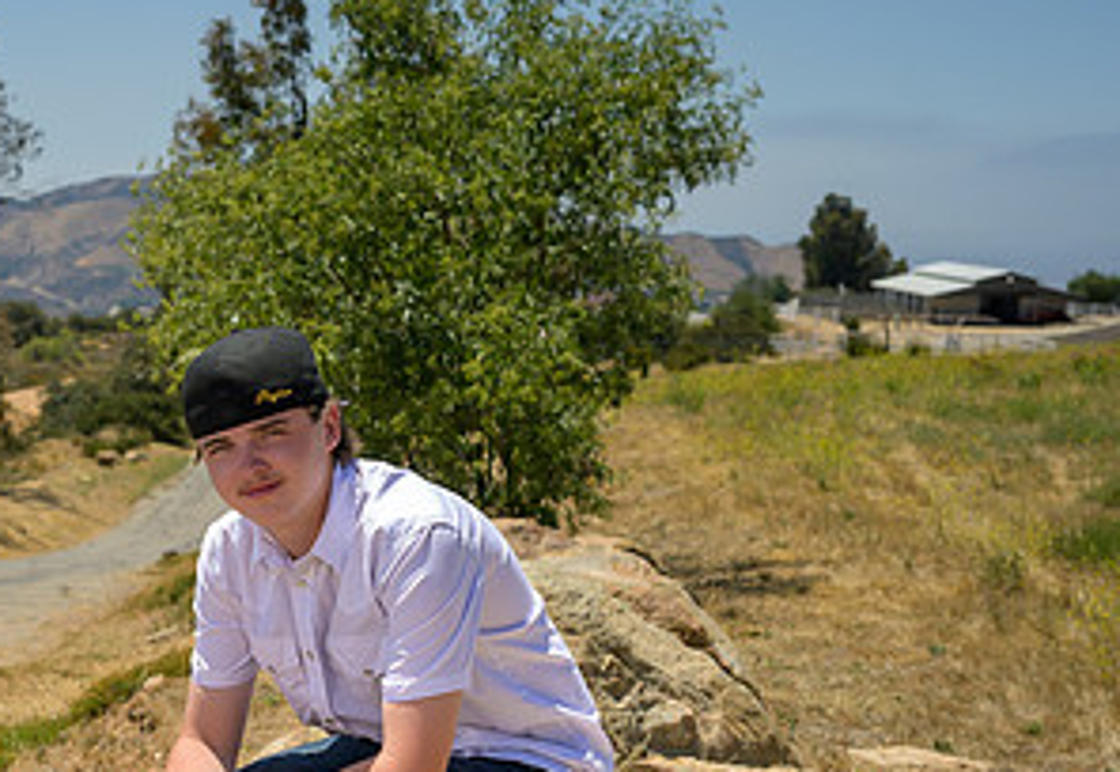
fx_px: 2421
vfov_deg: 18.0
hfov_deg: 25.6
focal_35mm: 77
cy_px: 545
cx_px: 219
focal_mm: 35
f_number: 4
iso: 640
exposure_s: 1/6400
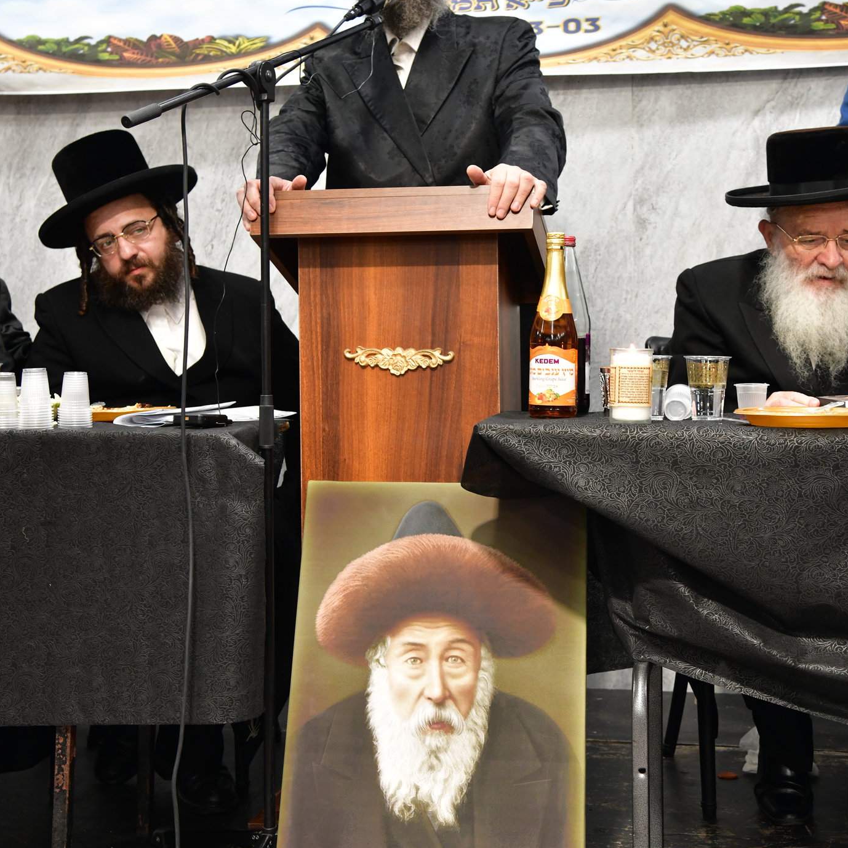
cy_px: 318
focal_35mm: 57
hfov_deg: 30.0
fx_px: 1580
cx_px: 429
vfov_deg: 29.9
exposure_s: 1/100
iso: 1600
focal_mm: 44
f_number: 5.6
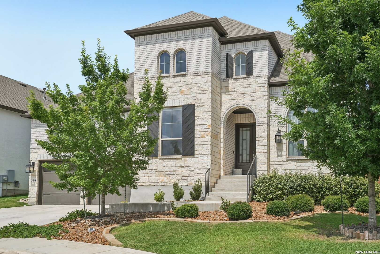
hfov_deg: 55.8
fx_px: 359
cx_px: 190
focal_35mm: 34
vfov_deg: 38.9
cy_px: 127
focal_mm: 34
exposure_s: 1/750
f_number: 8
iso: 200
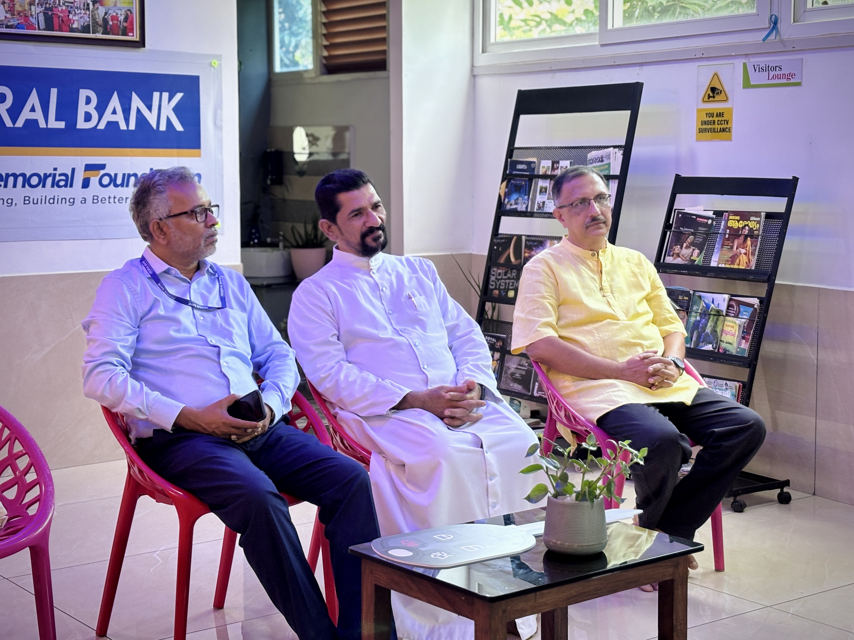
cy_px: 320
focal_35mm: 52
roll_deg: -0.4
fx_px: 1283
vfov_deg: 28.0
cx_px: 427
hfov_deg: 36.8
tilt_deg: -4.6
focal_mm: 5.96
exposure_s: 1/50
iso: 80
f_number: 1.6
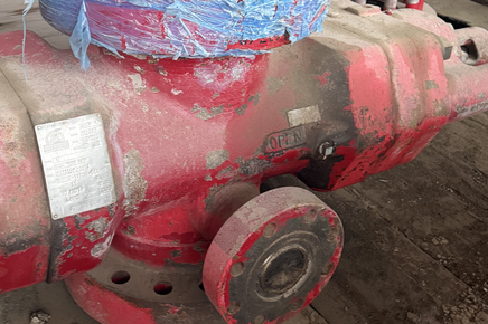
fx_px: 582
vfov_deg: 30.9
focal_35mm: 43
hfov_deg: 45.2
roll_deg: -3.1
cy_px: 106
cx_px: 190
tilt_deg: -26.7
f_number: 1.78
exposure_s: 1/60
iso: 500
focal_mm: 6.76
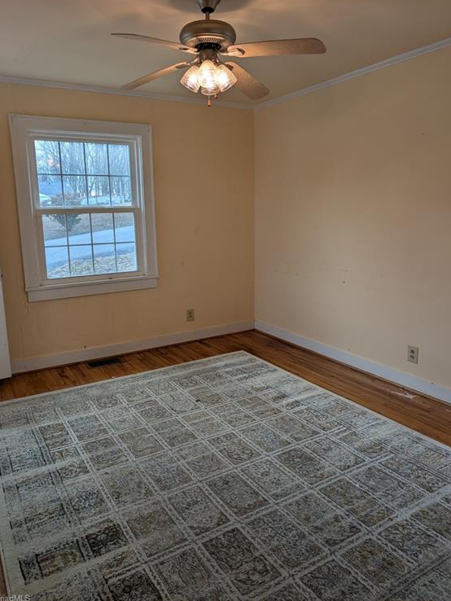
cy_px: 292
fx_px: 434
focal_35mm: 25
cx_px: 221
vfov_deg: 69.4
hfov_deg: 54.9
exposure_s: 1/60
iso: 23
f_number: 1.68
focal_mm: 6.9
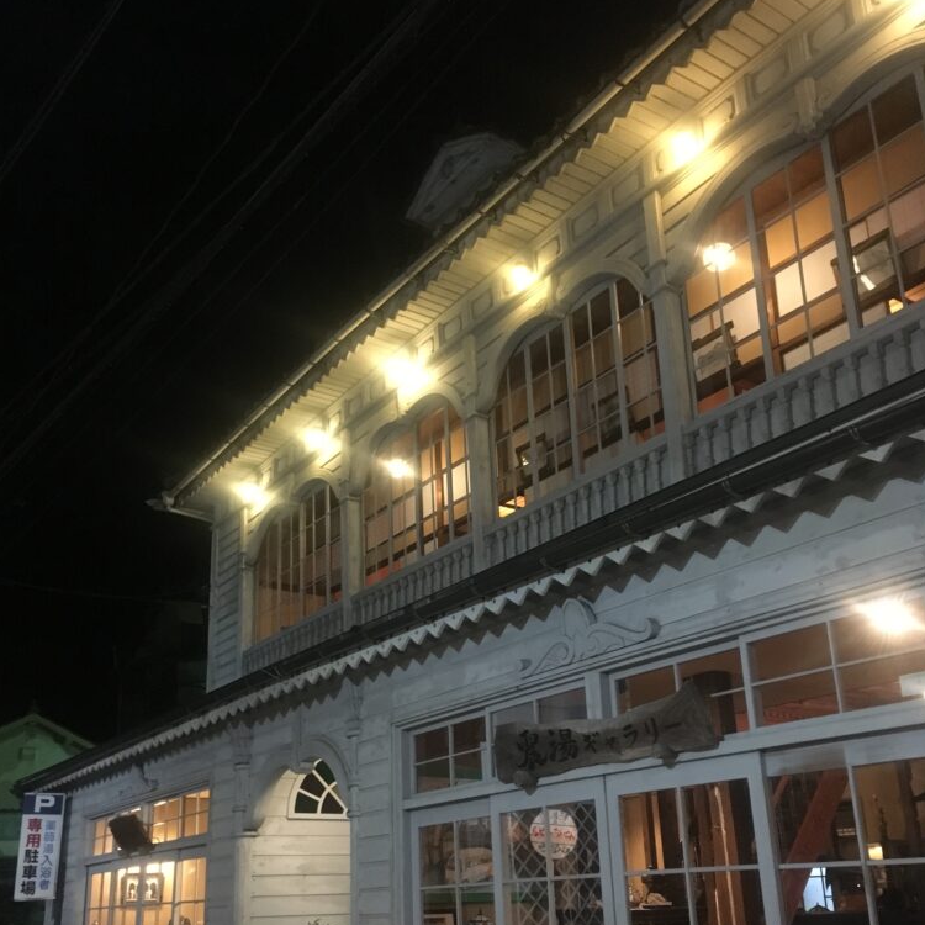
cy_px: 566
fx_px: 1058
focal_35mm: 35
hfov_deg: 47.2
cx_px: 467
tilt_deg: +17.8
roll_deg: +2.7
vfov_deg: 46.9
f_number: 2.2
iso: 320
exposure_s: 1/15
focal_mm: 4.15
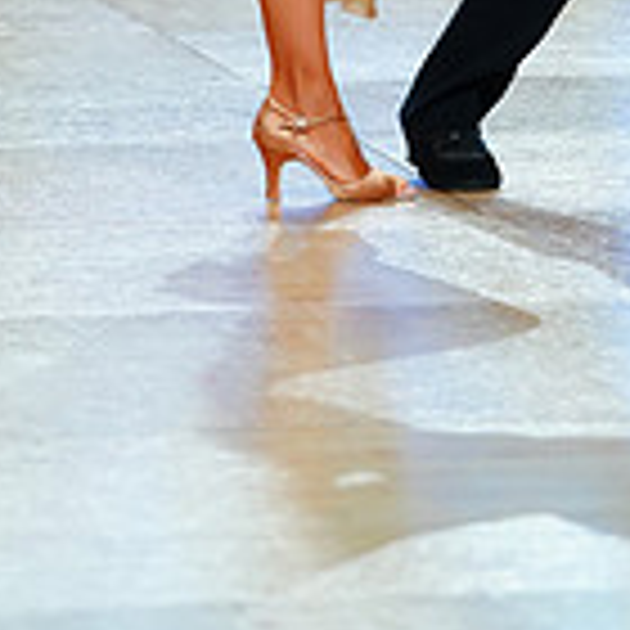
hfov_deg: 5.0
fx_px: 7227
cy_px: -572
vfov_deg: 4.9
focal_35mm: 351
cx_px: 367
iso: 500
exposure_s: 1/400
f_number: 2.8
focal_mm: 100
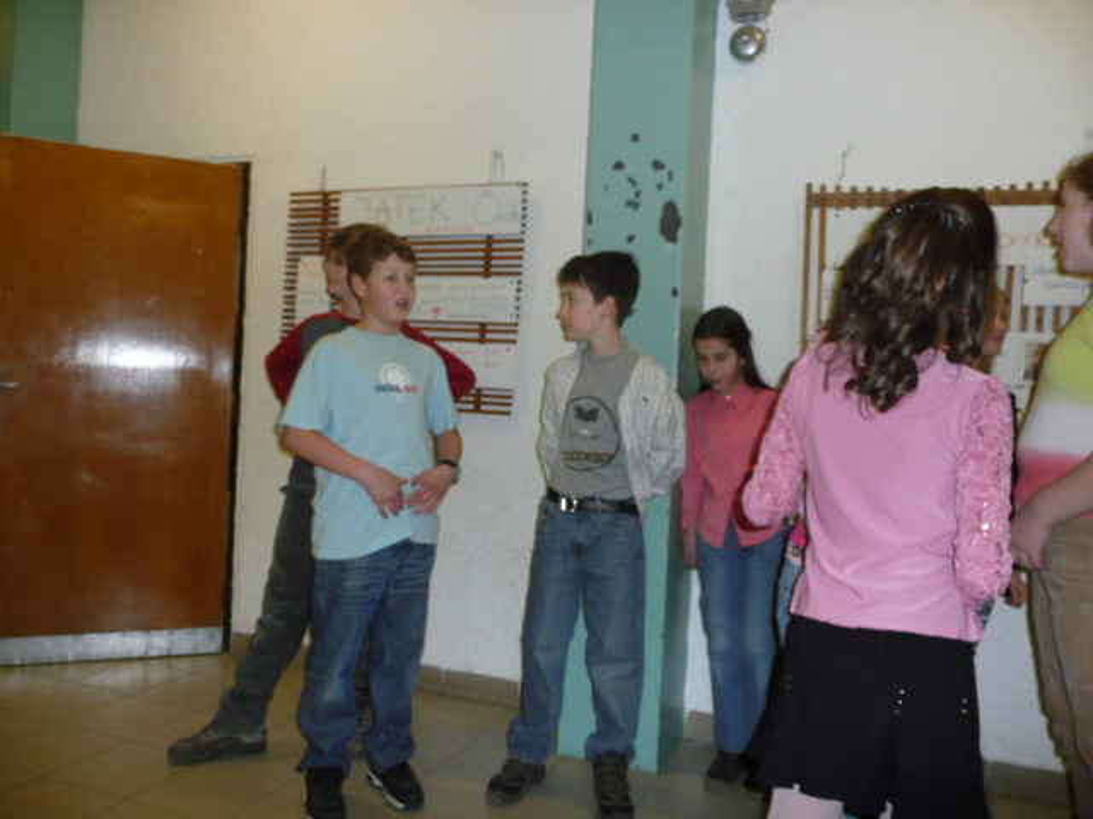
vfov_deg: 49.7
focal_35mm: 28
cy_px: 410
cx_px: 546
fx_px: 884
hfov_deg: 63.4
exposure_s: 1/30
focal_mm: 4.6
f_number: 3.3
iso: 160
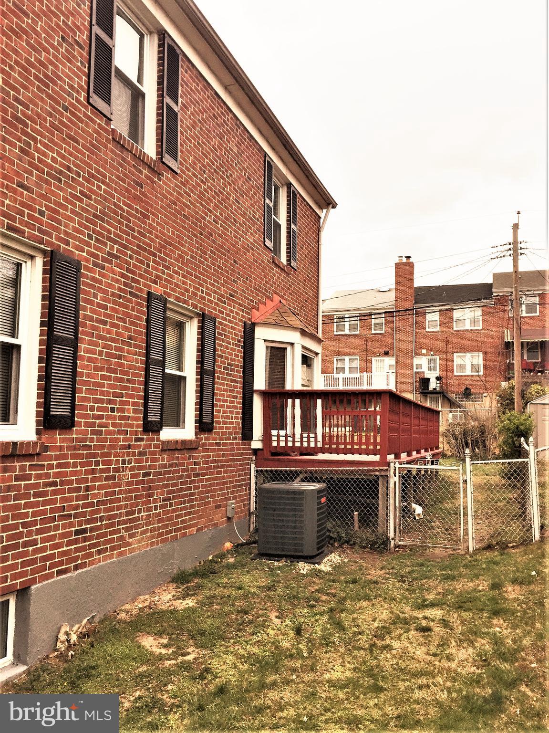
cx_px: 274
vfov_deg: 61.7
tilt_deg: +6.2
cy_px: 366
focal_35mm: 29
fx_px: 614
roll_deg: -0.4
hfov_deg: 48.2
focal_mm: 4.15
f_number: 2.2
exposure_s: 1/807
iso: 32
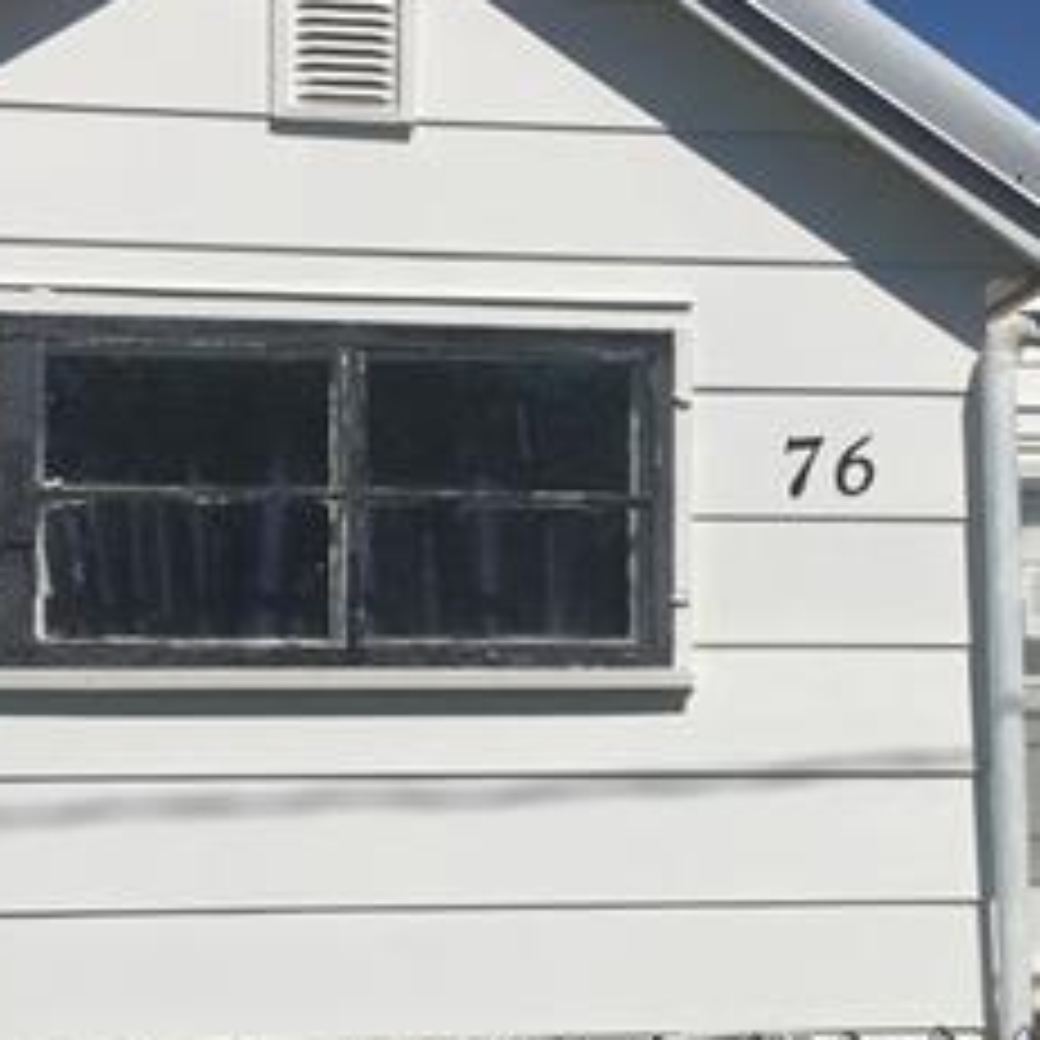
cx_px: 806
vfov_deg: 24.3
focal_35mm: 71
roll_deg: +0.5
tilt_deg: +3.1
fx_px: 2413
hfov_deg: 24.0
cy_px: 599
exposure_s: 1/6623
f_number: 2.2
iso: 32
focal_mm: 4.15
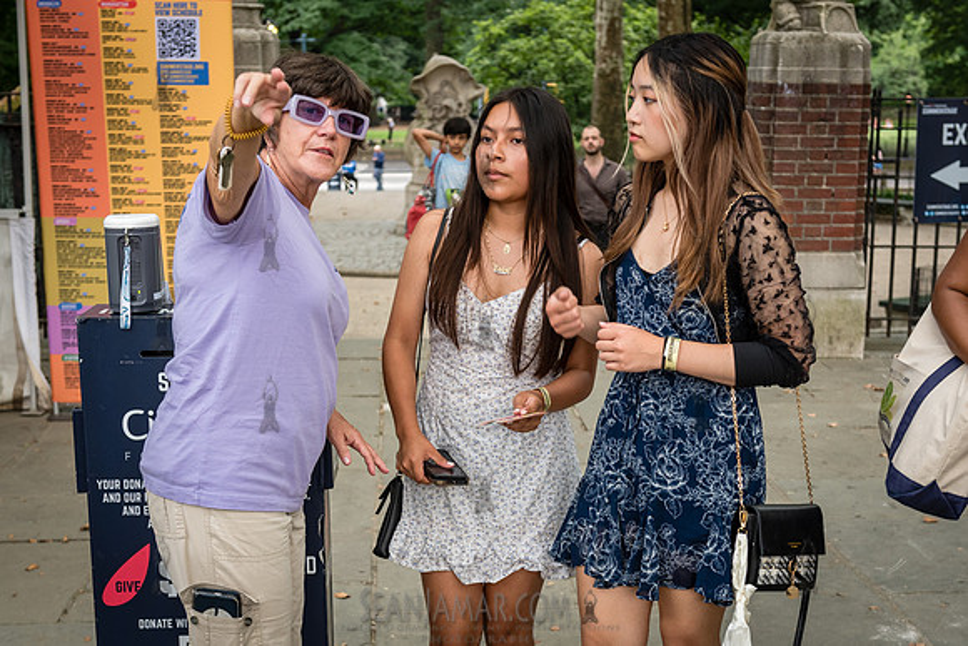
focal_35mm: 61
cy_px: 421
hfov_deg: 33.1
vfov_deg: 22.3
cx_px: 500
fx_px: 1631
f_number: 4
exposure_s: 1/320
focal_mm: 45
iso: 500
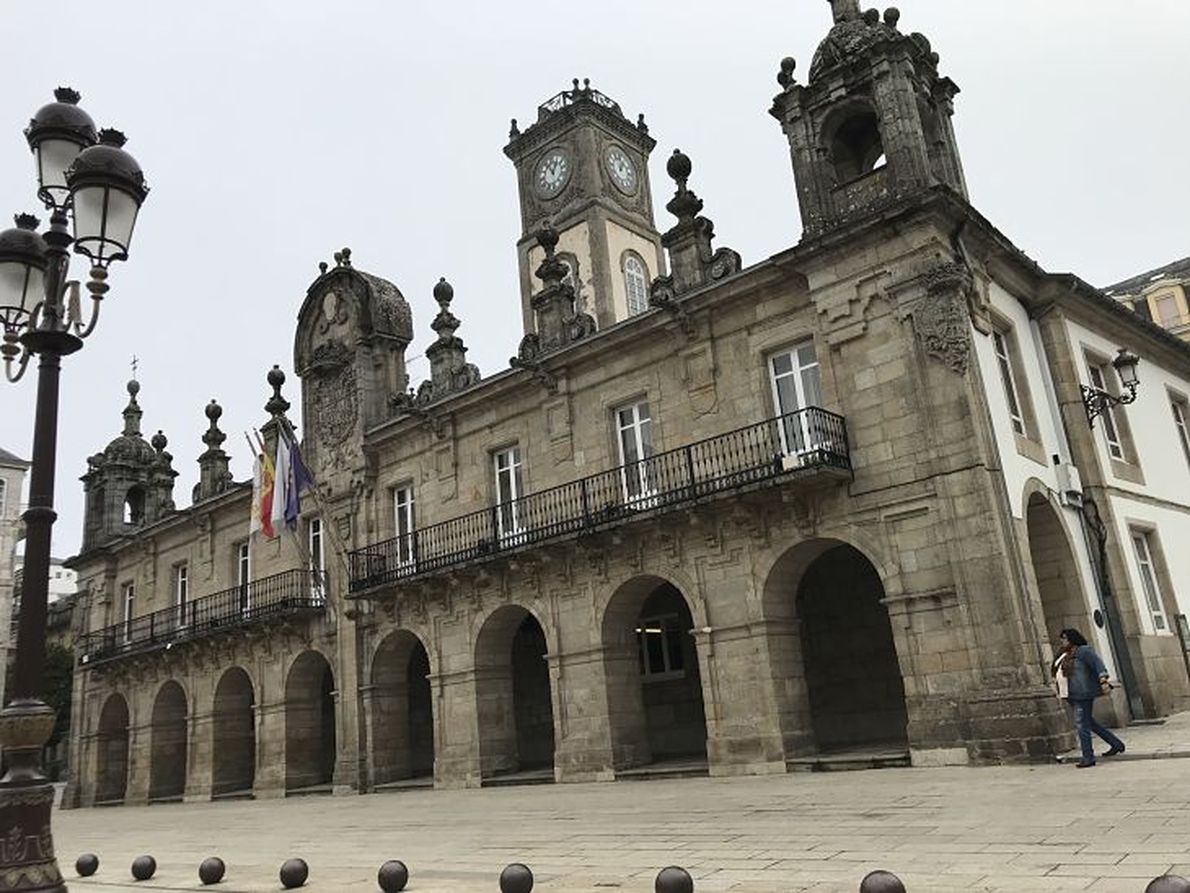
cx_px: 595
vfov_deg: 49.8
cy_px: 446
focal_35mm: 28
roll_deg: +5.8
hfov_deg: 63.4
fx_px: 963
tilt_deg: +16.8
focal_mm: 3.99
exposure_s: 1/1996
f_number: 1.8
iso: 20
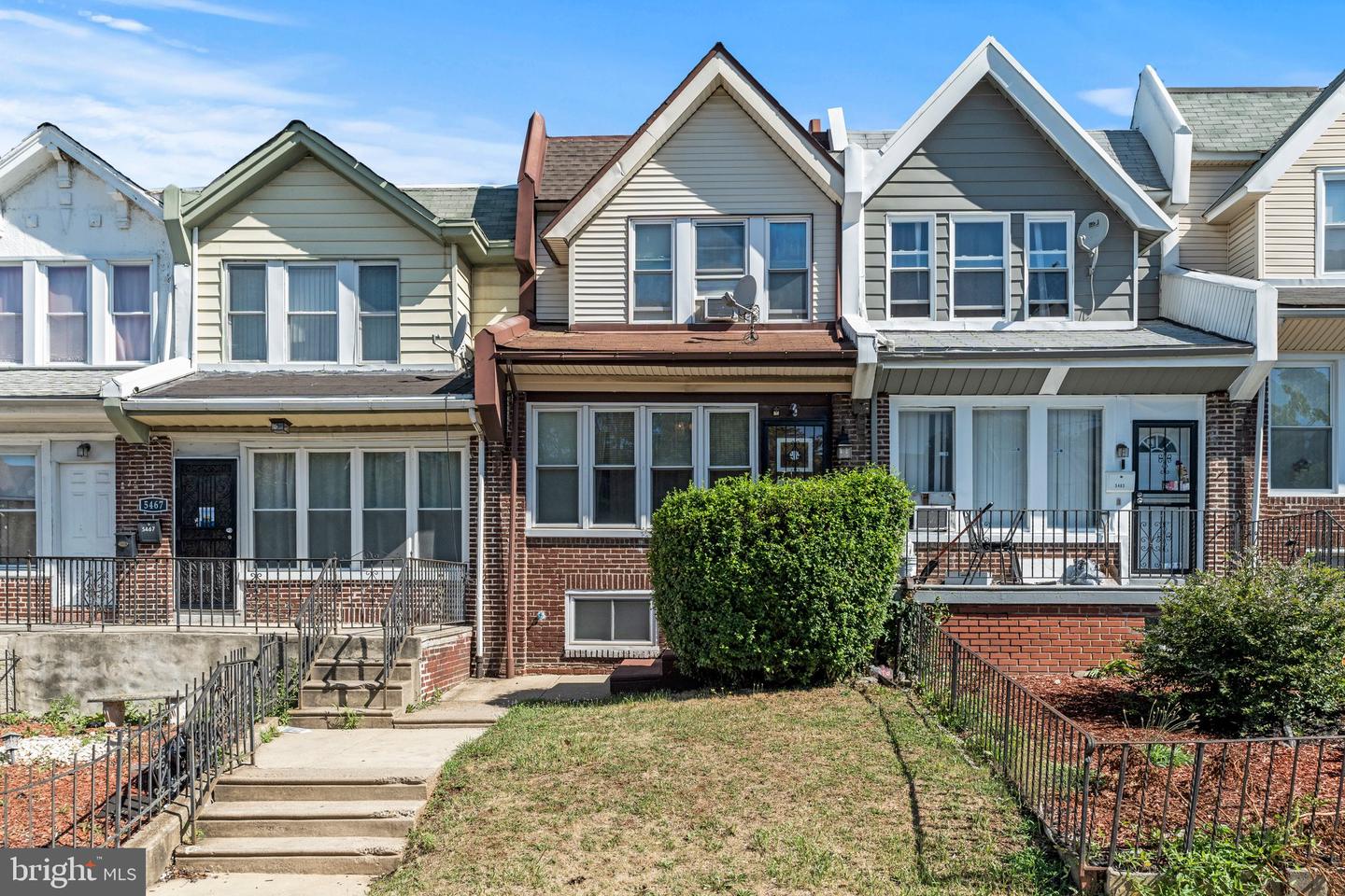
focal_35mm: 26
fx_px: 971
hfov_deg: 69.4
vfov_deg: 49.6
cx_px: 672
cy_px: 448
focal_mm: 26
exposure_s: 1/320
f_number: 9
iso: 400
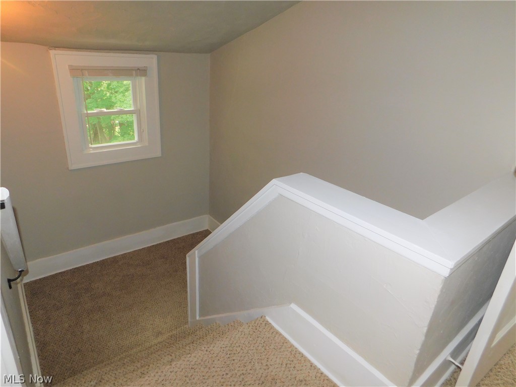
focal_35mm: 23
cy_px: 194
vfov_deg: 58.9
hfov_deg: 73.9
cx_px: 258
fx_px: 343
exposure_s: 1/30
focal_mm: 4
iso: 200
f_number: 3
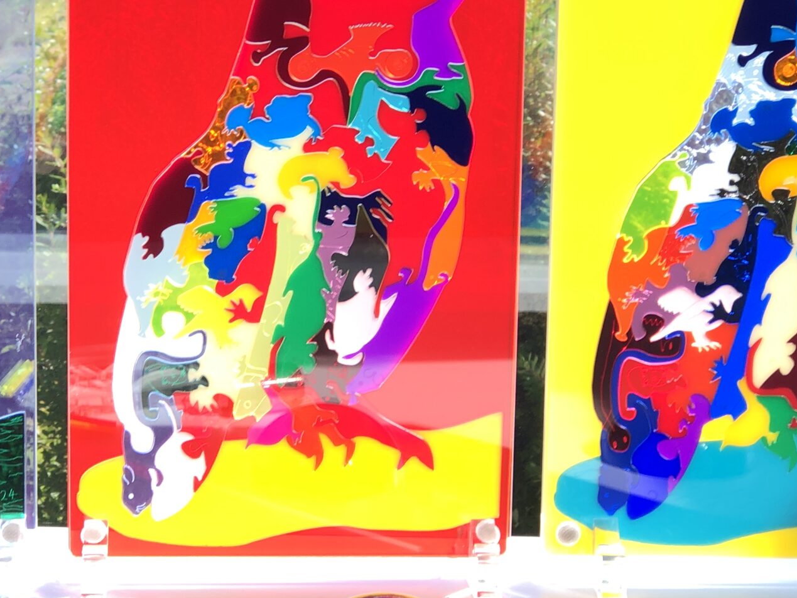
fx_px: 2648
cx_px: 266
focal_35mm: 115
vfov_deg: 12.9
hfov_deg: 17.1
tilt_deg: -11.1
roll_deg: -1.3
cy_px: 291
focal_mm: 6.6
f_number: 2.8
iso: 20
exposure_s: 1/122
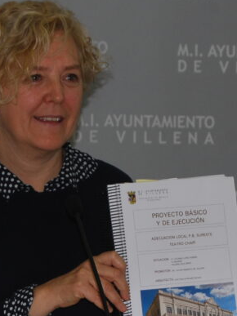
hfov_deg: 7.5
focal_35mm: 197
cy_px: 214
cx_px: 67
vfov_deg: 10.0
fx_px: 1801
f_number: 5.6
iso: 200
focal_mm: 55
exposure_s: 1/60
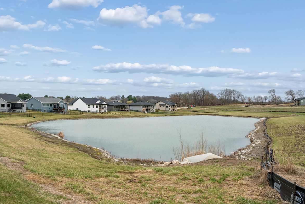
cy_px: 102
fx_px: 288
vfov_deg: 38.9
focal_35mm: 34
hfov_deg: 55.8
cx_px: 145
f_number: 8
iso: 400
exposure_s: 1/1000
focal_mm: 31
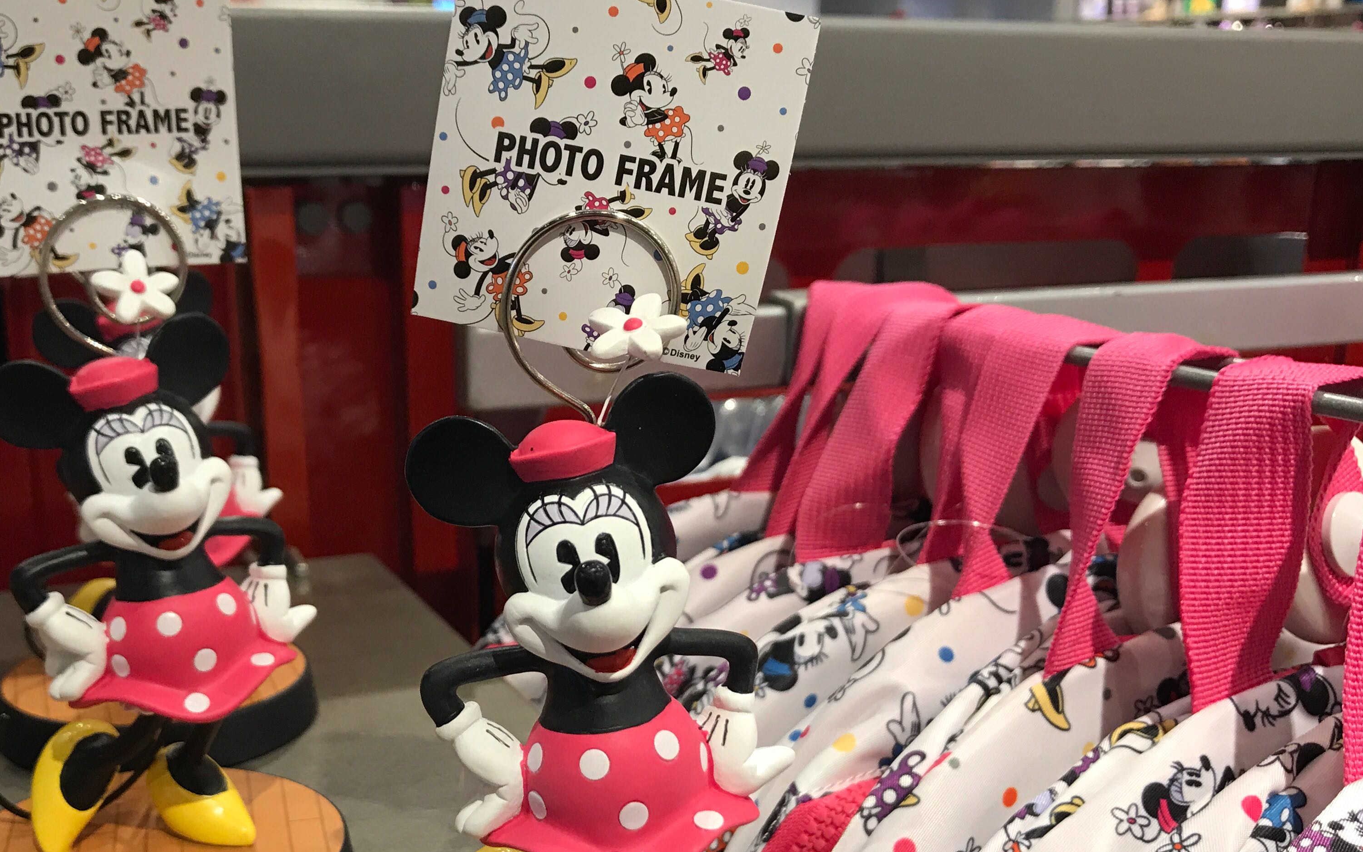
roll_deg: -0.6
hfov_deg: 49.1
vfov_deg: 31.7
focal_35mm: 40
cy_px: 571
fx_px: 1486
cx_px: 582
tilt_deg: -15.8
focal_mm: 3.99
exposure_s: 1/24
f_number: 1.8
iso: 40
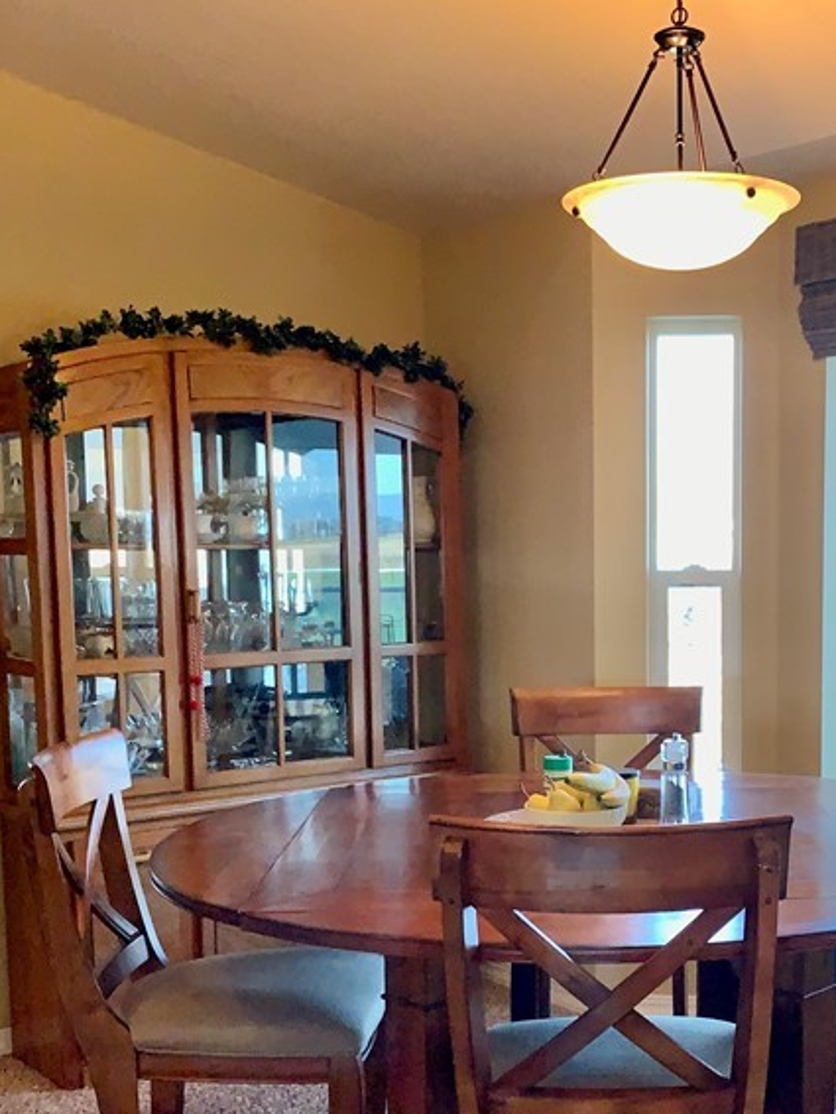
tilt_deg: -6.6
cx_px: 641
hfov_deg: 30.3
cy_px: 718
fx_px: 1512
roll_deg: +0.4
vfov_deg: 40.0
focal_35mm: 47
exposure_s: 1/260
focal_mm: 4.25
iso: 250
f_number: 1.8
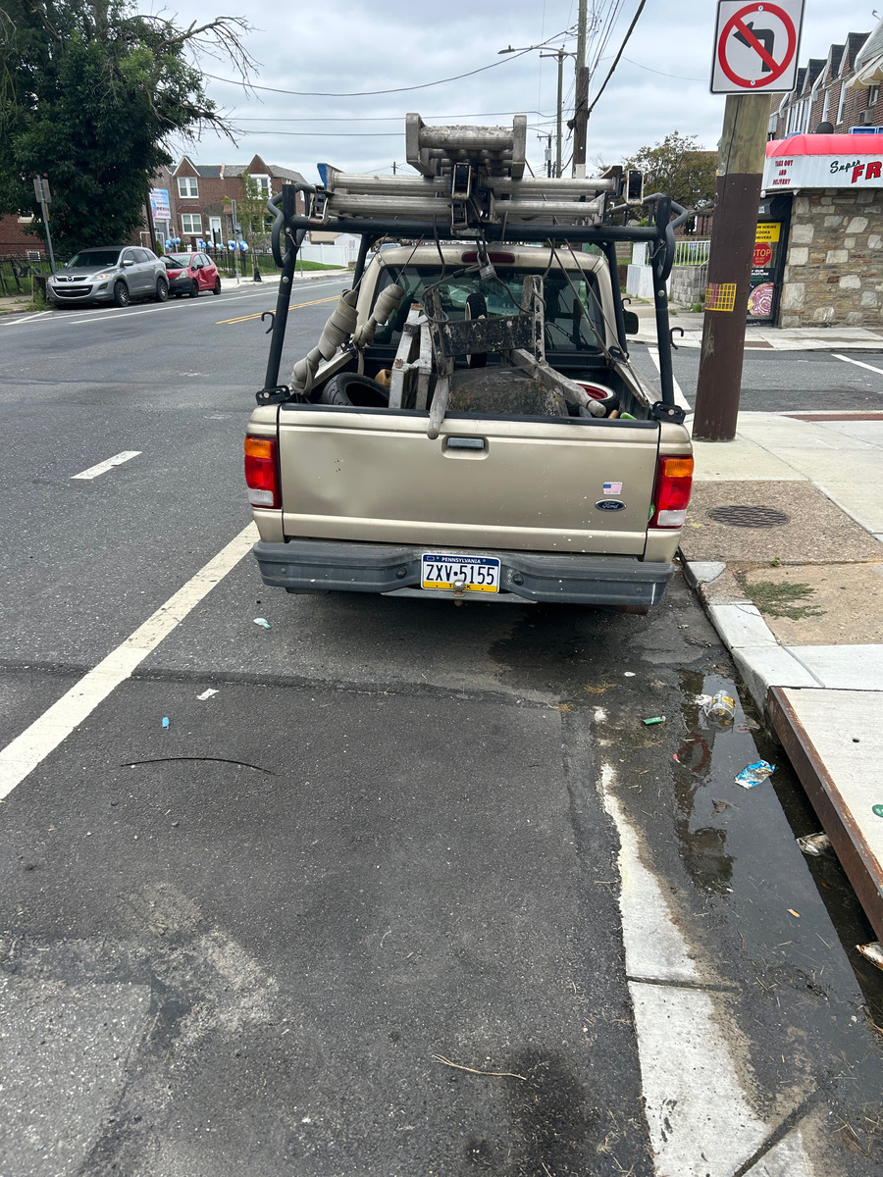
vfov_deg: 67.3
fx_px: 884
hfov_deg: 53.1
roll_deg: +0.7
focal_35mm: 26
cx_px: 442
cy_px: 588
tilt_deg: -20.9
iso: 50
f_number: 1.5
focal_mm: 5.7
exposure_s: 1/840
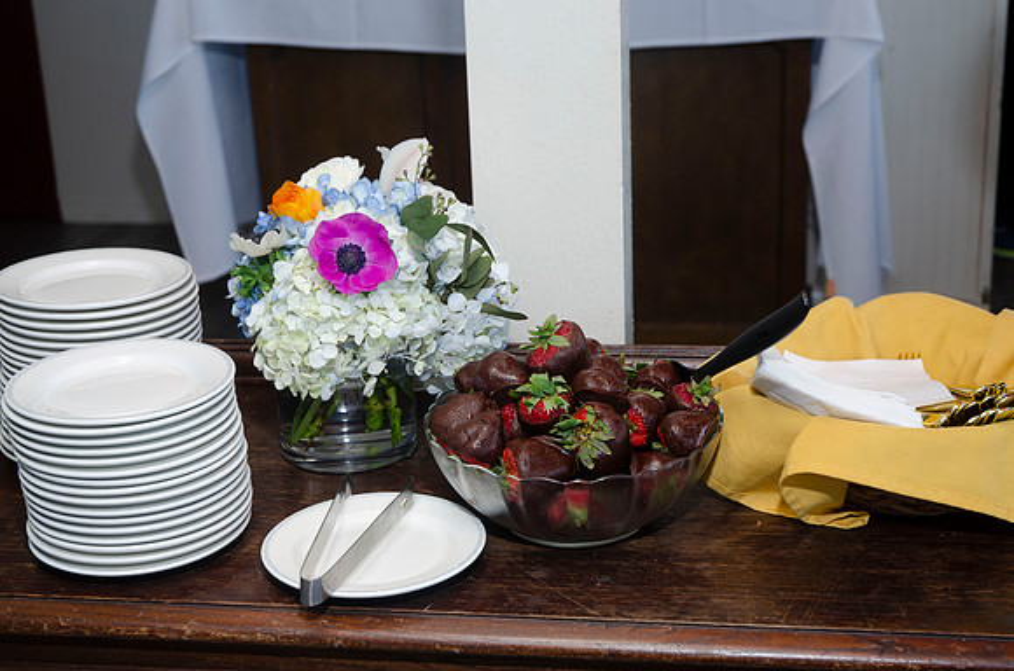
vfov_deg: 22.5
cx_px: 507
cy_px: 336
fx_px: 1686
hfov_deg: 33.5
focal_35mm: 60
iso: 200
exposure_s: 1/250
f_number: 5.6
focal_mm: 40
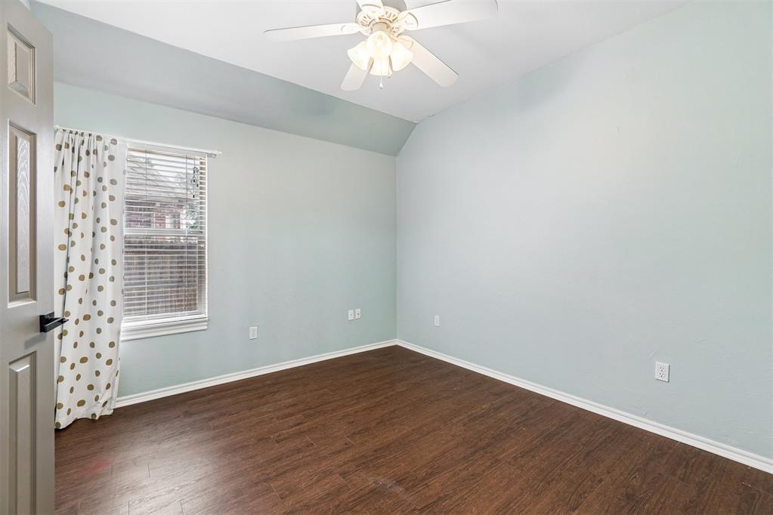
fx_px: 322
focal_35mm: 15
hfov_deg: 100.4
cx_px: 386
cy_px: 258
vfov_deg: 77.3
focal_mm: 10
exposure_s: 1/25
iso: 200
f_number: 6.3
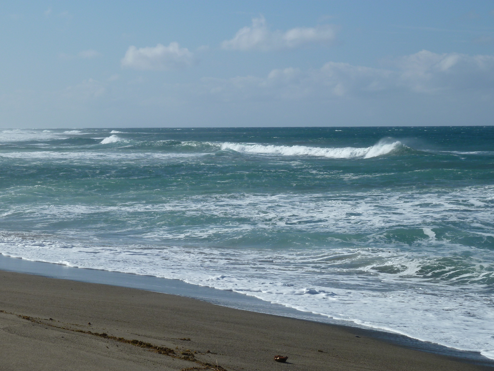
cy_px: 186
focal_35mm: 104
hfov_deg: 18.9
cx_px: 247
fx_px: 1484
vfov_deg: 14.2
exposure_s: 1/800
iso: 80
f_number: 5.6
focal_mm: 17
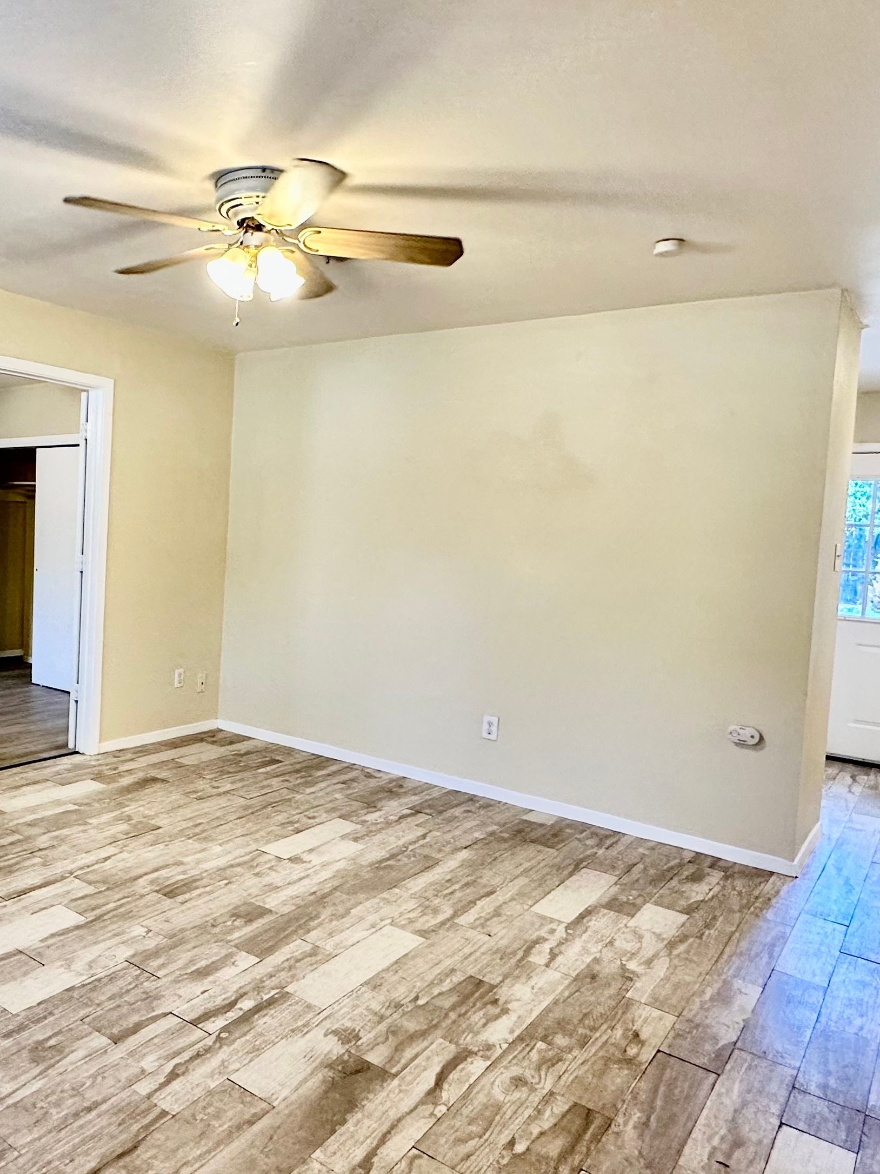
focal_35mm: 26
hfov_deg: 51.0
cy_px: 575
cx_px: 229
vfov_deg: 67.3
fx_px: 881
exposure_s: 1/120
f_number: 2.2
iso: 250
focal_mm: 2.22
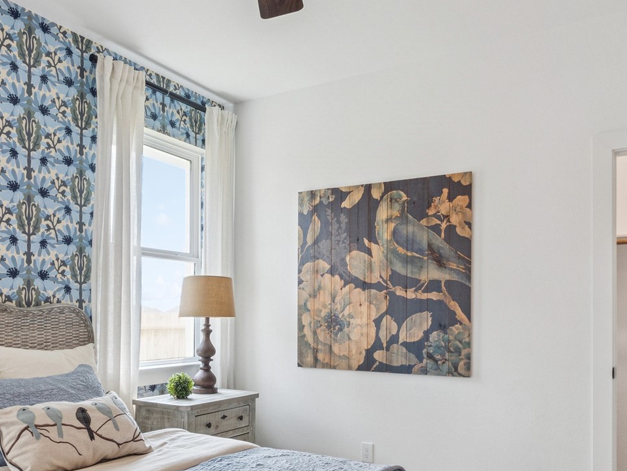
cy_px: 296
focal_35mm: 30
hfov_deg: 59.9
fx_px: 543
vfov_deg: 46.4
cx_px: 301
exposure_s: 1/15
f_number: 11
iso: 200
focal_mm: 7
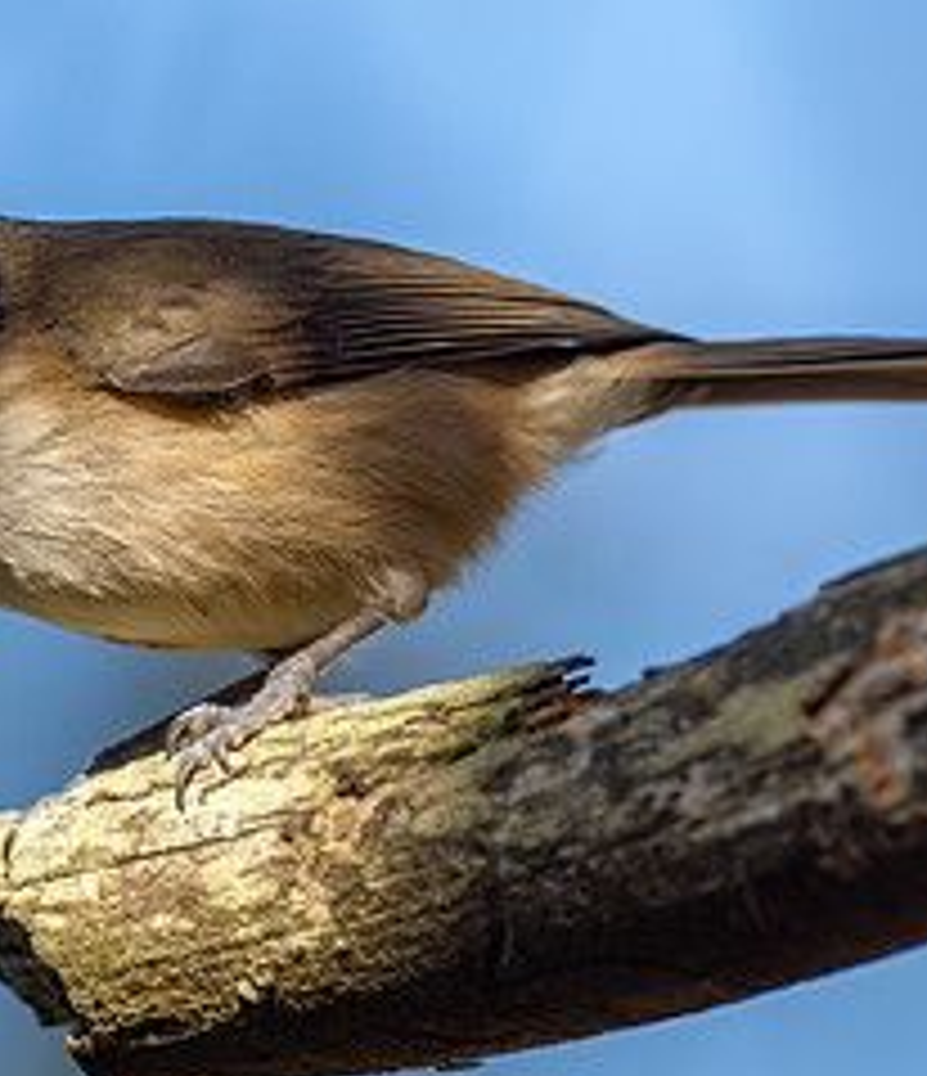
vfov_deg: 1.1
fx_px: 54373
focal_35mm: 1657
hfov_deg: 1.0
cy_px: 583
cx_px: 629
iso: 320
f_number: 4
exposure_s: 1/1000
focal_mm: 300
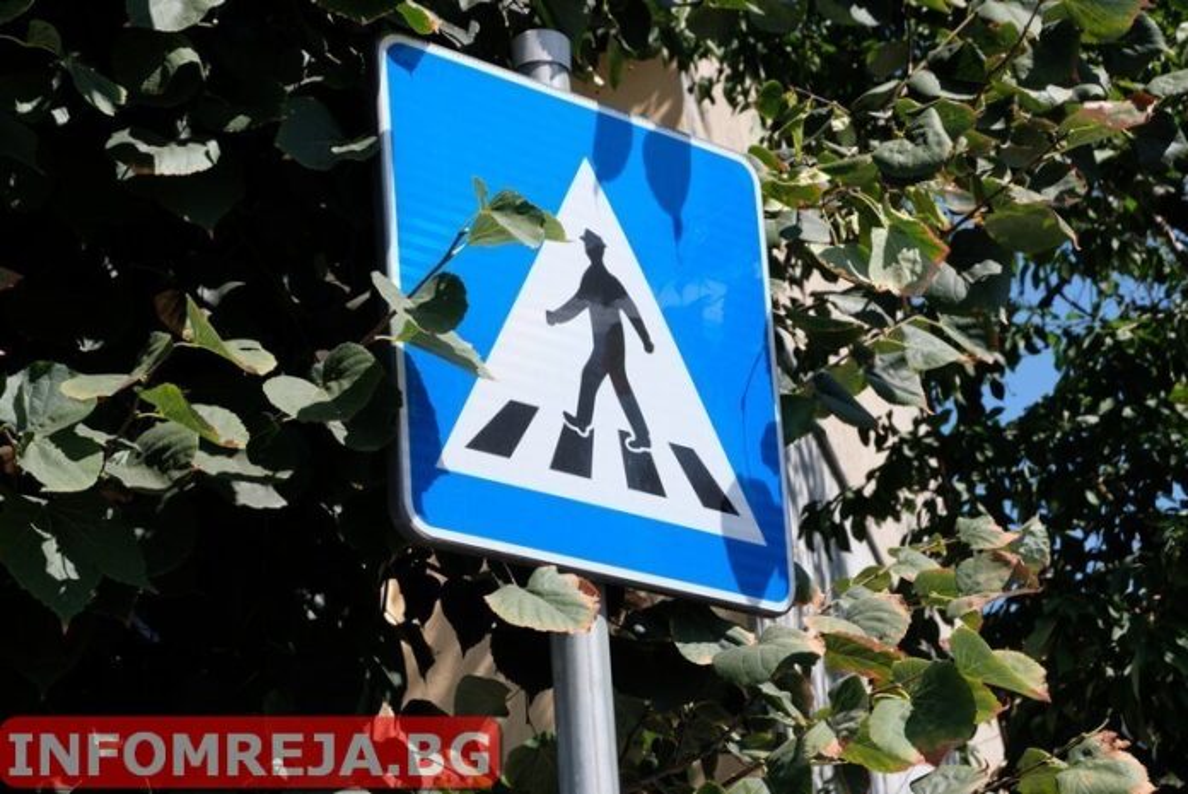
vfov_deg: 18.2
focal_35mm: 75
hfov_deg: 27.0
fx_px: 2476
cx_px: 594
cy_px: 397
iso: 400
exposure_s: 1/450
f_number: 9
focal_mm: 50
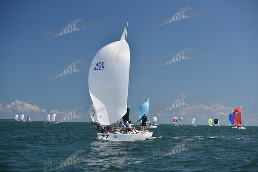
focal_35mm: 70
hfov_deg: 28.8
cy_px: 86
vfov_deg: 19.5
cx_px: 129
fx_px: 502
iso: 250
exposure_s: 1/1250
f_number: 4.5
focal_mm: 70
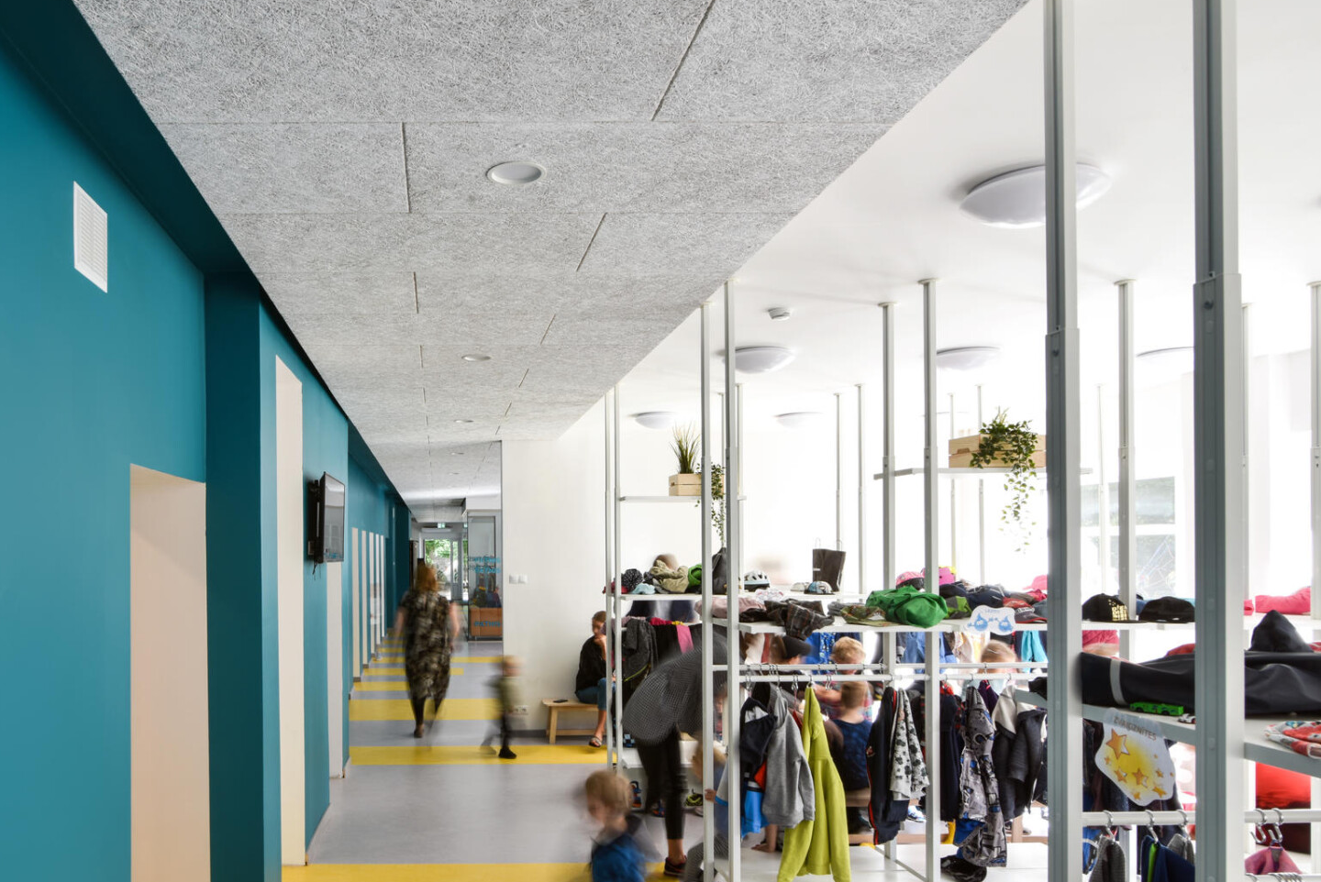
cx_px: 468
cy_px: 479
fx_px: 881
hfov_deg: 72.0
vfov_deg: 53.1
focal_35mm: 24
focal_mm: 18
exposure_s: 1/2
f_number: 18
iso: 64
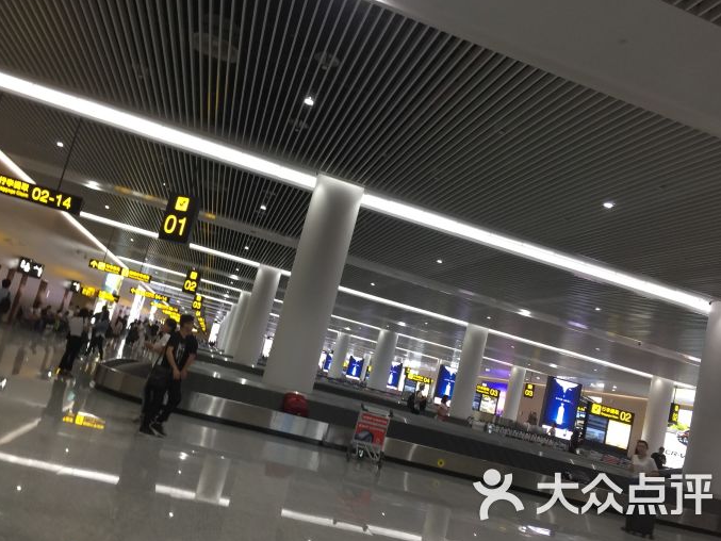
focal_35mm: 30
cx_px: 367
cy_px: 270
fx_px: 625
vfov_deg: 46.8
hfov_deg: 60.0
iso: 40
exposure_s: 1/33
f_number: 2.2
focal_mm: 4.15
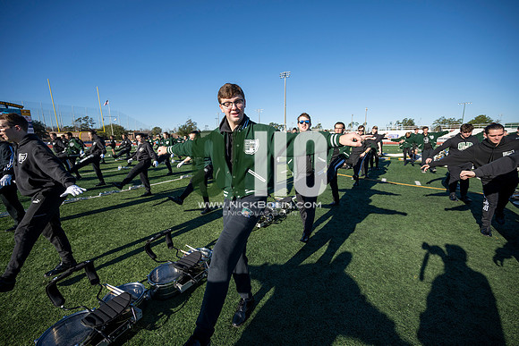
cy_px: 173
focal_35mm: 14
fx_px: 202
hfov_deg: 104.2
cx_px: 260
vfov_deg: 81.2
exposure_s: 1/2000
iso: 160
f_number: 4
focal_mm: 14
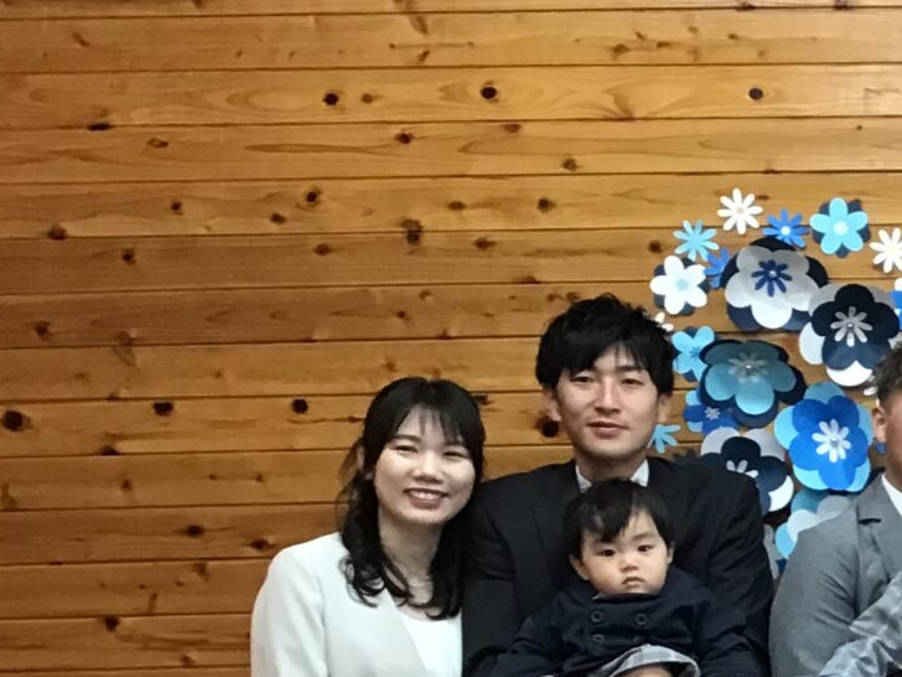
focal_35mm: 109
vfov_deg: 13.3
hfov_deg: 15.8
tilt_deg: -6.2
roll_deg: +0.6
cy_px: 751
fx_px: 2840
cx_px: 1530
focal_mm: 3.3
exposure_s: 1/30
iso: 64
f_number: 2.4
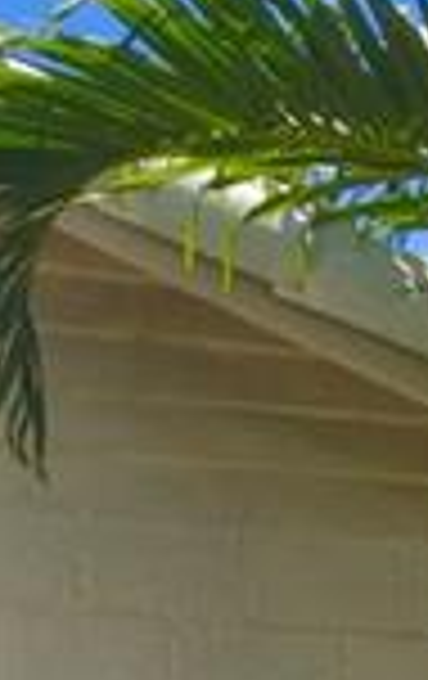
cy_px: 1157
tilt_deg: +4.0
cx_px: -297
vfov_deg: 12.4
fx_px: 2898
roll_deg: +0.9
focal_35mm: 156
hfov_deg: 8.2
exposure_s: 1/1464
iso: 32
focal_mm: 4.15
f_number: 2.2
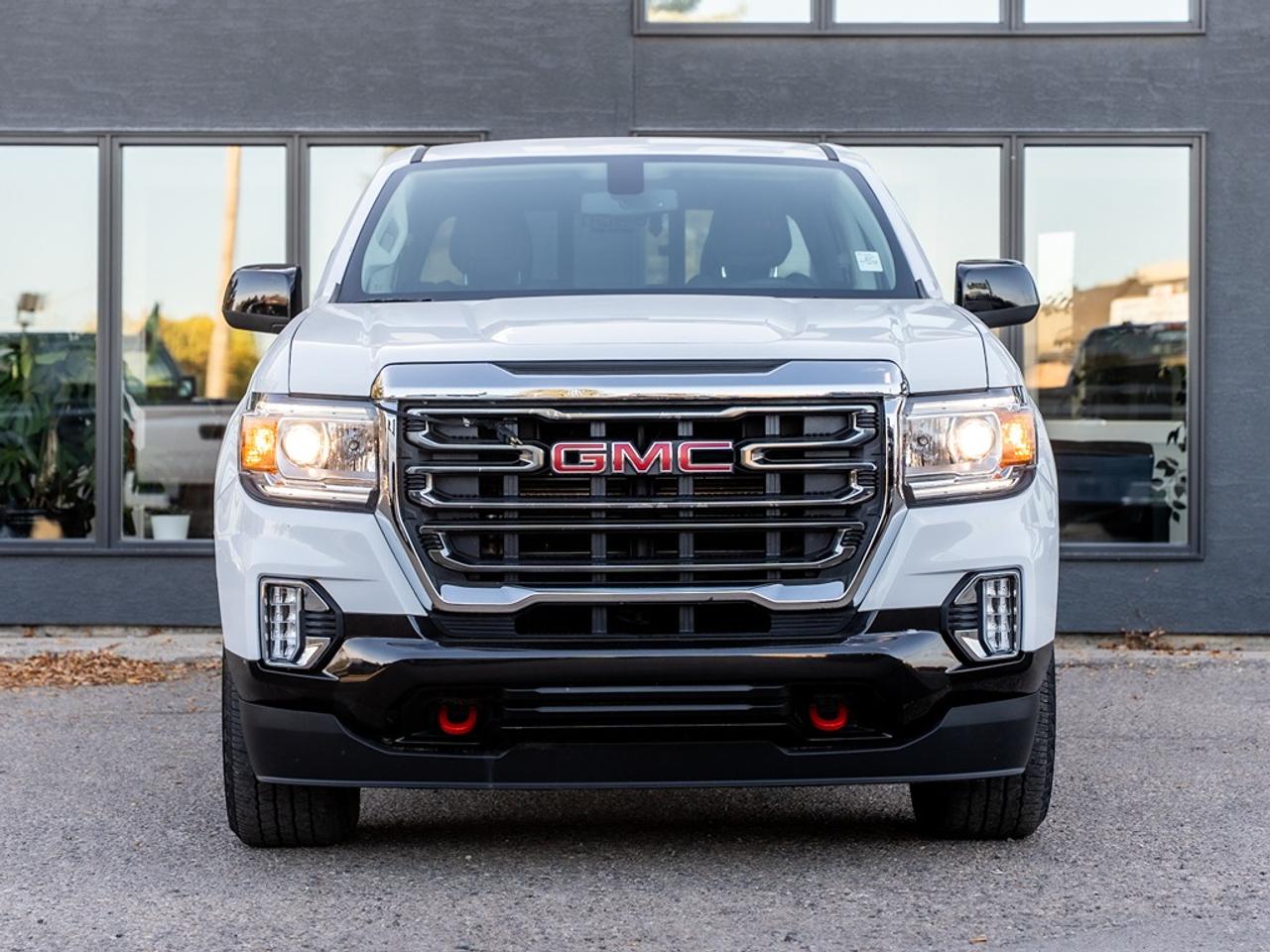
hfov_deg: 24.0
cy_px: 405
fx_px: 2991
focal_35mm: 82
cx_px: 650
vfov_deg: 18.1
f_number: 4
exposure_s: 1/250
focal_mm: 57.1
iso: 160
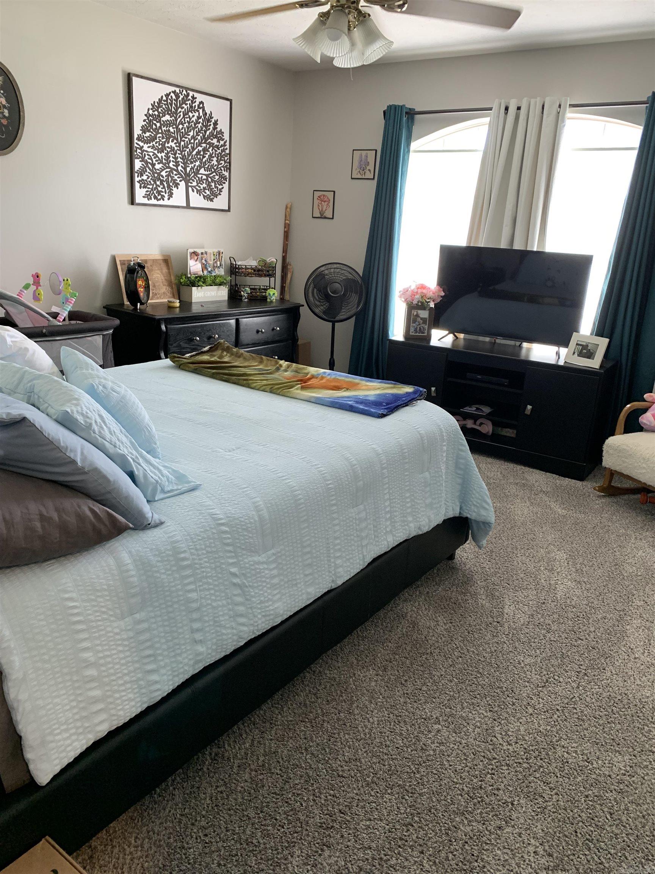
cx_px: 328
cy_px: 437
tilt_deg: -18.1
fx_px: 656
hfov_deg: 53.1
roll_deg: -2.3
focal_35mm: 26
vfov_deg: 67.3
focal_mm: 4.25
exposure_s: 1/60
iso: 125
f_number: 1.8
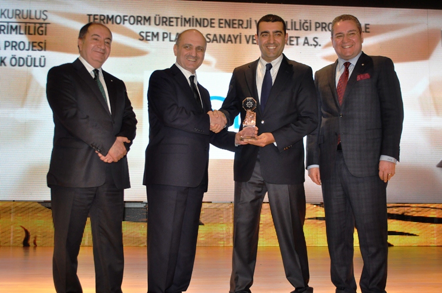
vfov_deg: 28.0
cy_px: 146
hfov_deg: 41.2
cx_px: 221
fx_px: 589
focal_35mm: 48
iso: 800
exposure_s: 1/125
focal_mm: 32
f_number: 4.8
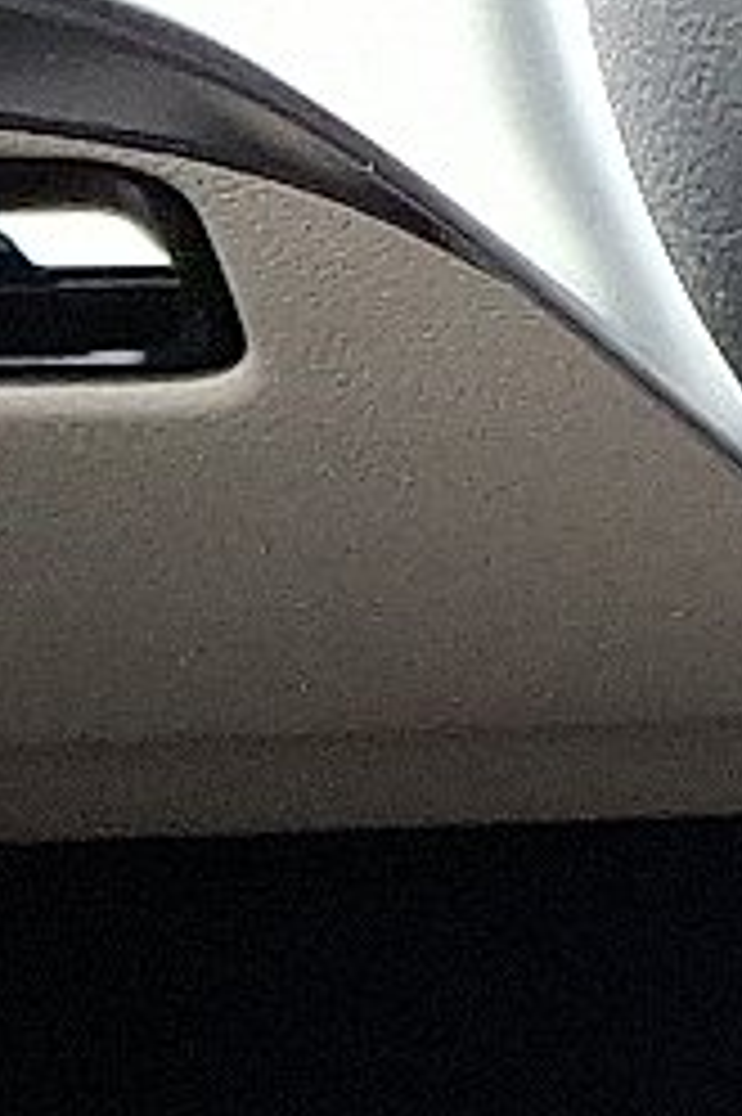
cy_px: -634
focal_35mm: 168
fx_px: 5201
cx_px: 1929
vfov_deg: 11.6
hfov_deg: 7.5
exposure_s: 1/50
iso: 215
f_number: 1.8
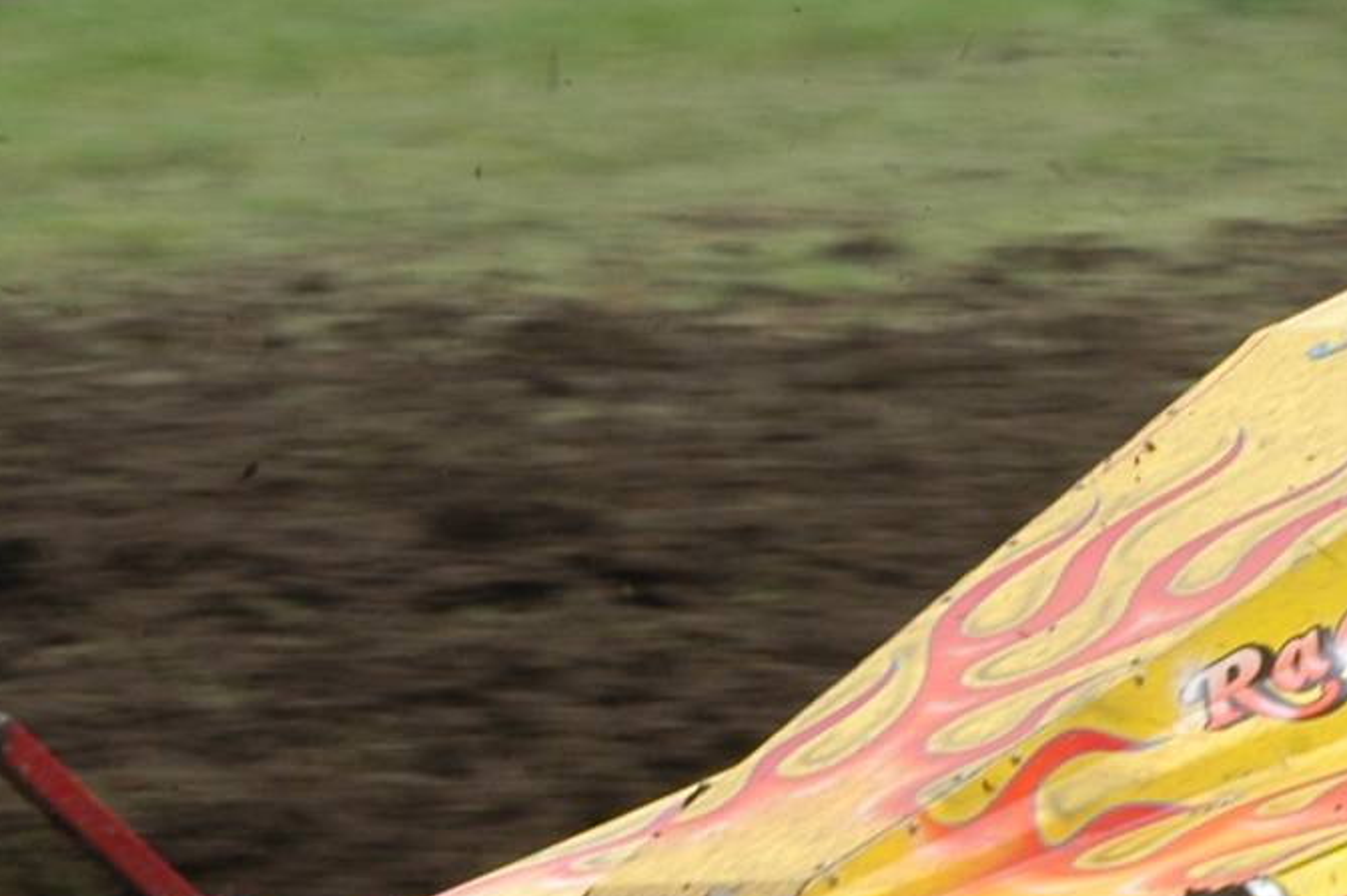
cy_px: 525
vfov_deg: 3.3
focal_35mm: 416
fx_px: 15553
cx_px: 1782
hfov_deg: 4.9
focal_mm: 62
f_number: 9
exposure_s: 1/320
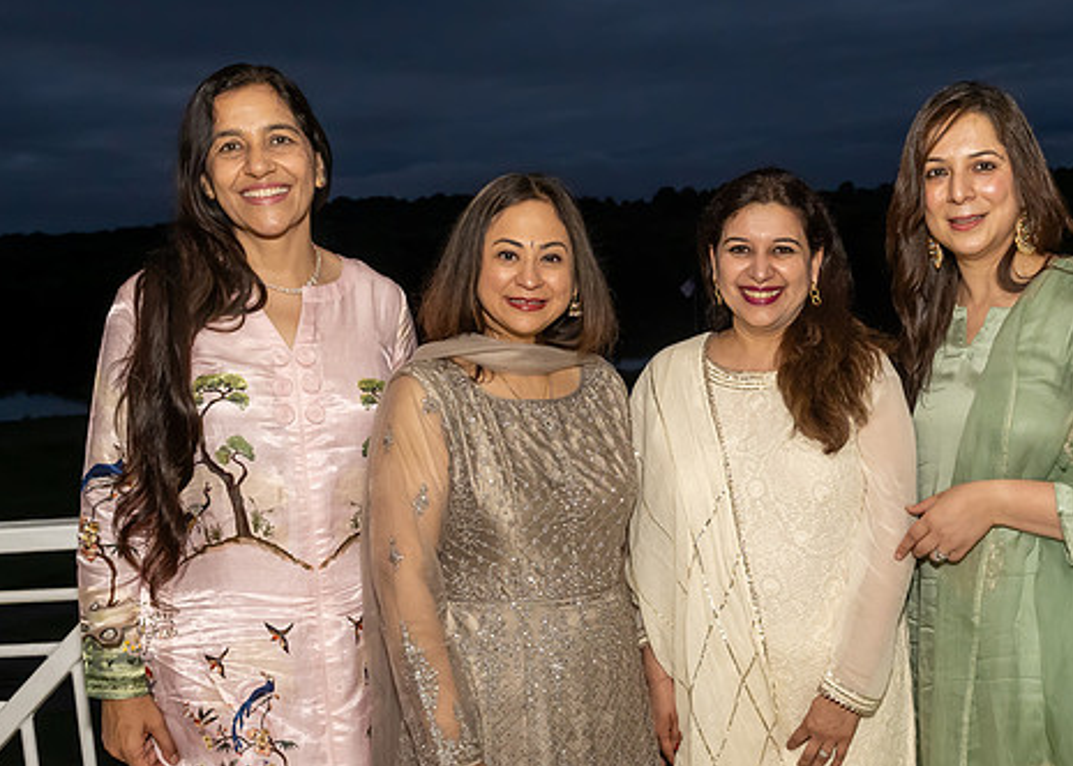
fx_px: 1402
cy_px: 453
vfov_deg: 30.5
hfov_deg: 41.0
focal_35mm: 46
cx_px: 770
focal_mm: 20
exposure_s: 1/250
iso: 1000
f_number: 6.3
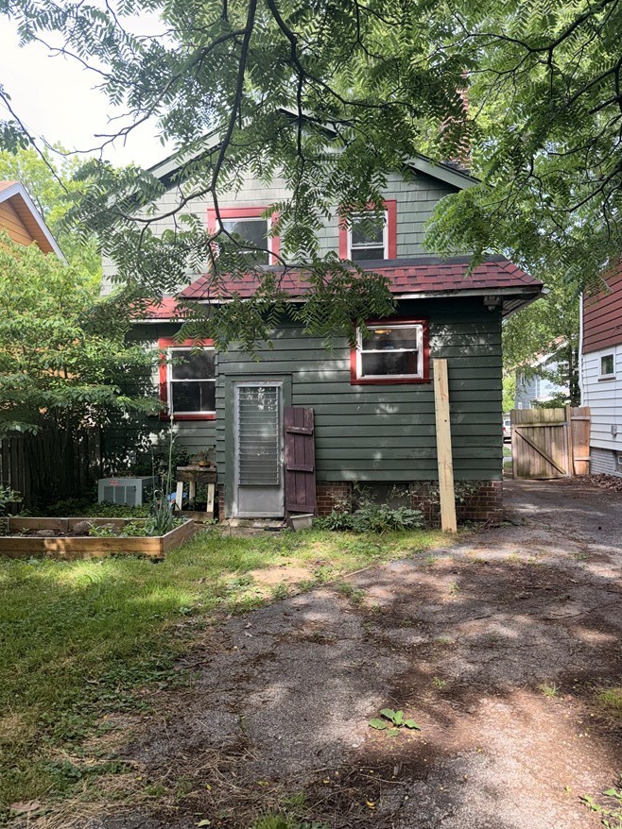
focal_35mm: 28
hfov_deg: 49.7
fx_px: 671
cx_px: 294
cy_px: 420
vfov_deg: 63.5
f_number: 1.78
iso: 50
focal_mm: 6.76
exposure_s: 1/575
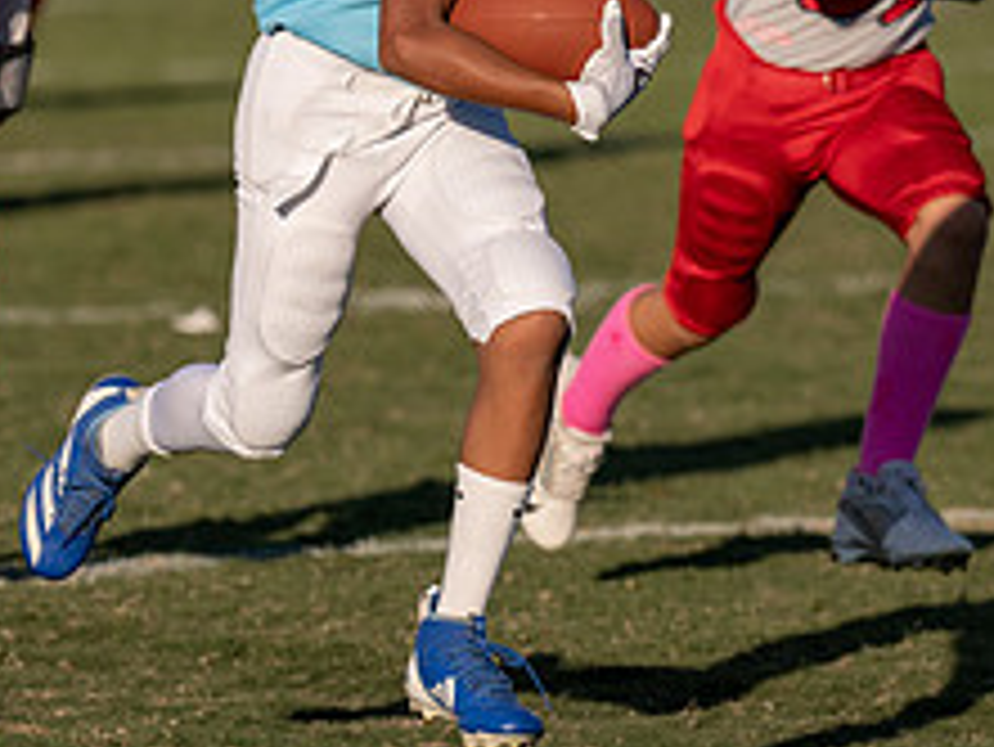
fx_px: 13906
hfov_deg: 4.1
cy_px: 156
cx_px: 433
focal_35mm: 484
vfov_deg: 3.1
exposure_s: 1/2500
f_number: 2.8
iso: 100
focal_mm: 151
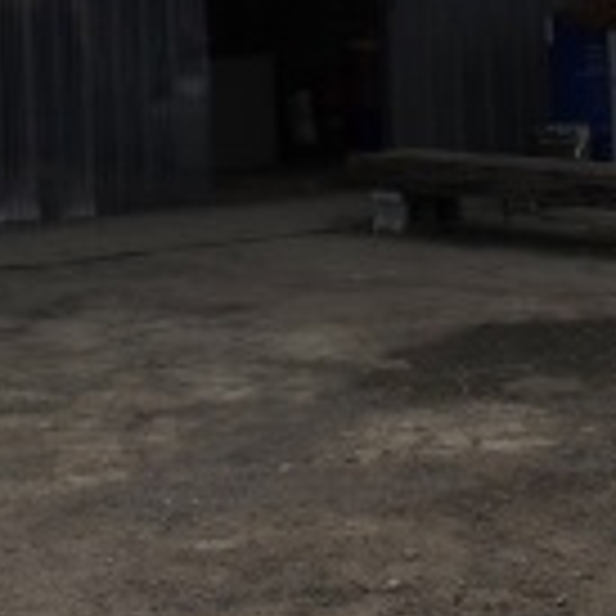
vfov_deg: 12.6
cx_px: 319
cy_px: -495
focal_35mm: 126
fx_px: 2537
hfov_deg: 13.8
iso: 160
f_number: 4.5
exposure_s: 1/1250
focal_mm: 10
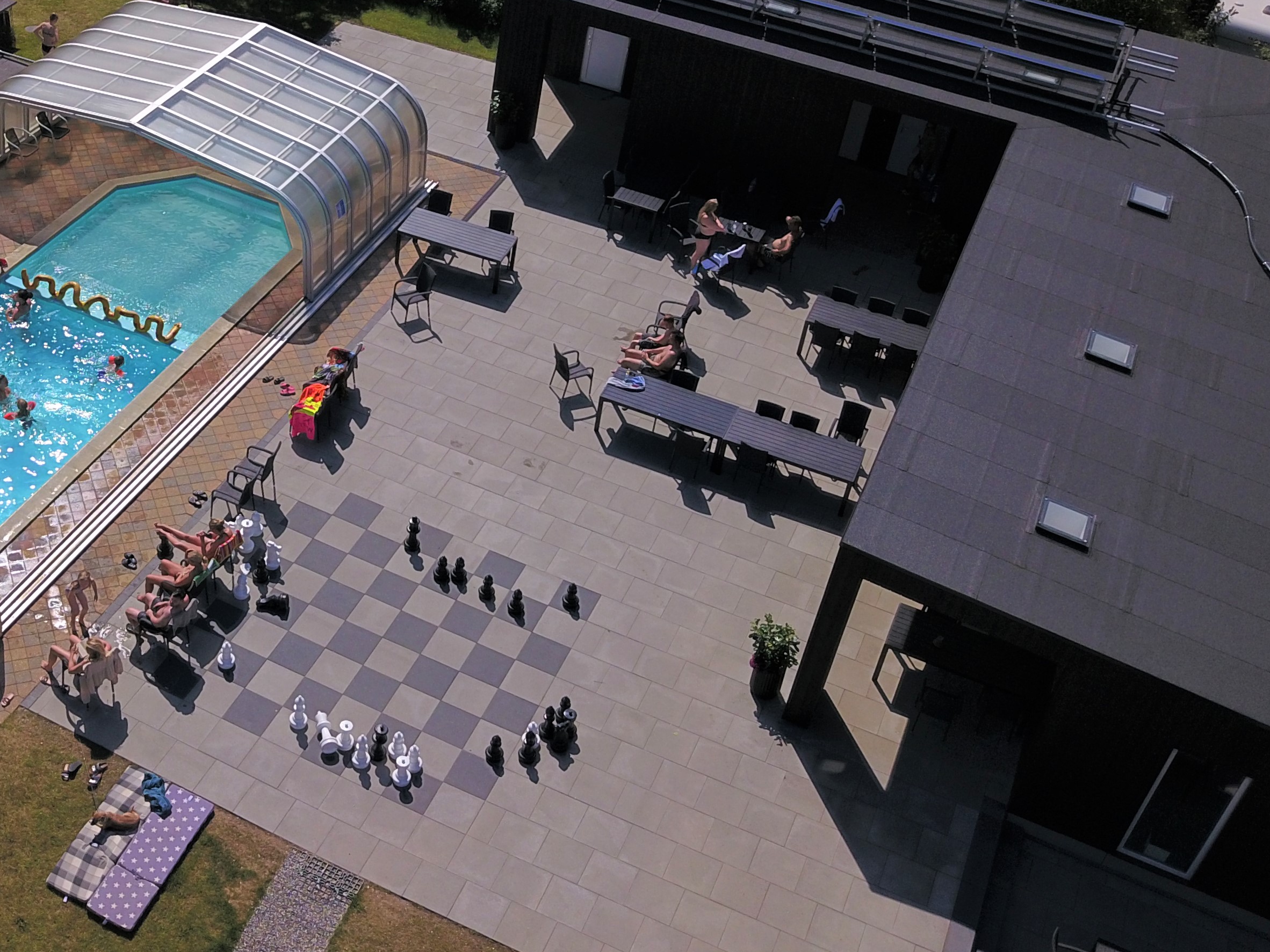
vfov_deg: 35.8
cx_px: 384
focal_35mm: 40
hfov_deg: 45.8
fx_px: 1468
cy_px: 359
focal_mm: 4.73
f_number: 2.2
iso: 100
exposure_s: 1/4115
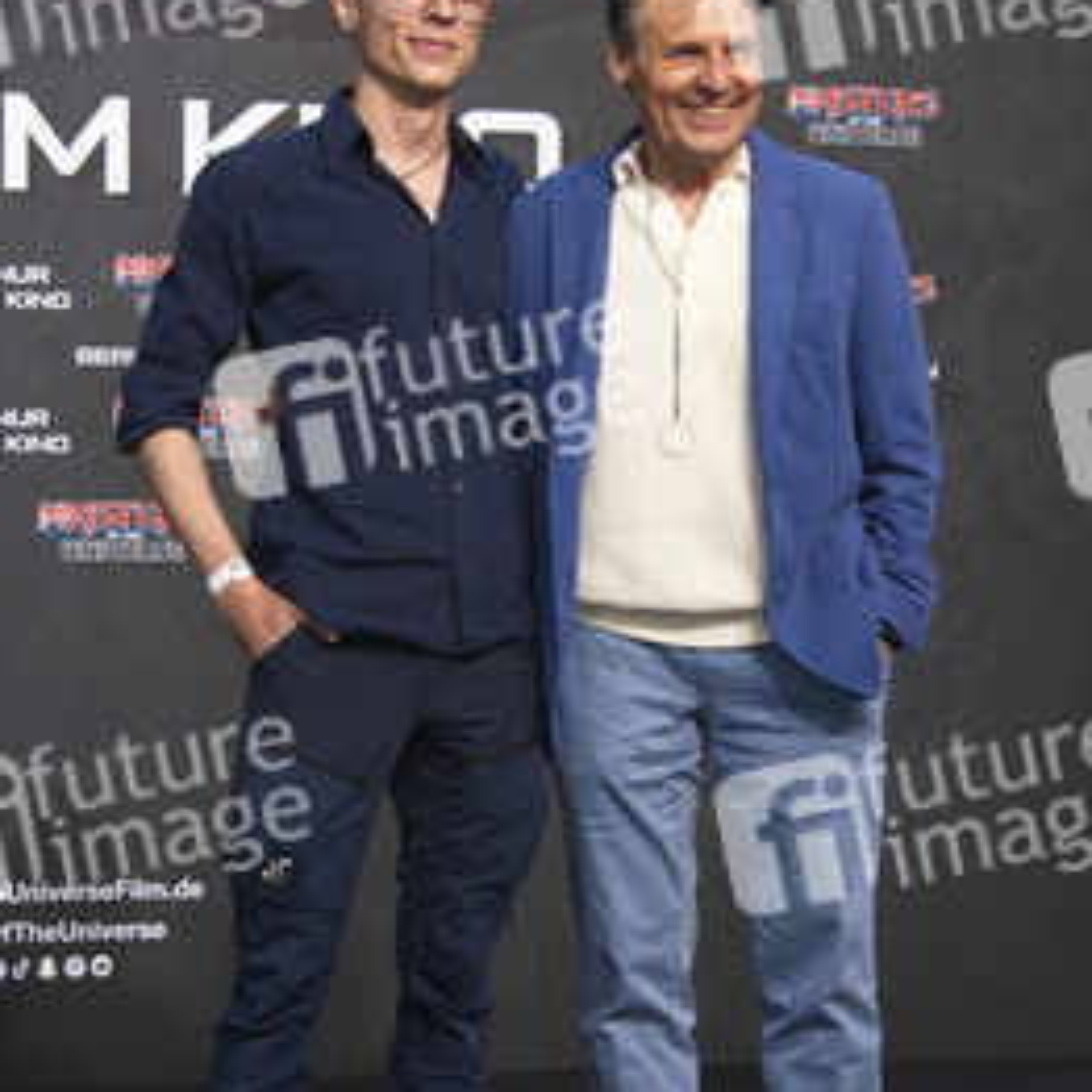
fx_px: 3141
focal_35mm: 88
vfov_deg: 19.7
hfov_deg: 19.7
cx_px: 550
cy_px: 609
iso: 320
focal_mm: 68
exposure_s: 1/250
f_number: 6.3
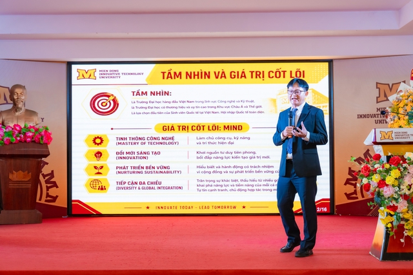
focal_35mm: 57
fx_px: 654
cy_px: 138
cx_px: 206
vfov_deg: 23.8
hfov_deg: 35.0
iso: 800
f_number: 5
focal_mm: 57
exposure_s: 1/160
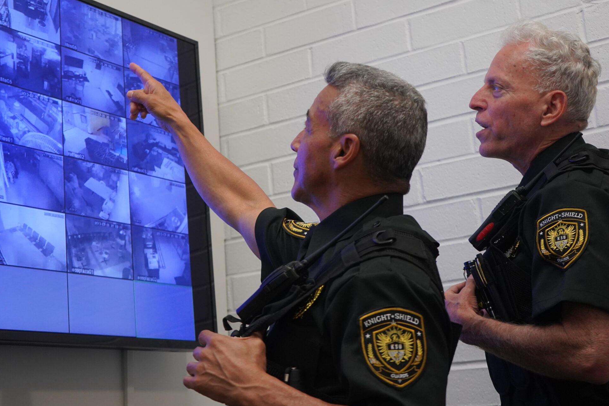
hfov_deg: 33.3
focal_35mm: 60
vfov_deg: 22.5
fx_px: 1015
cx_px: 256
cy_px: 141
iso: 2500
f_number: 4.5
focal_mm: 45
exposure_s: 1/160
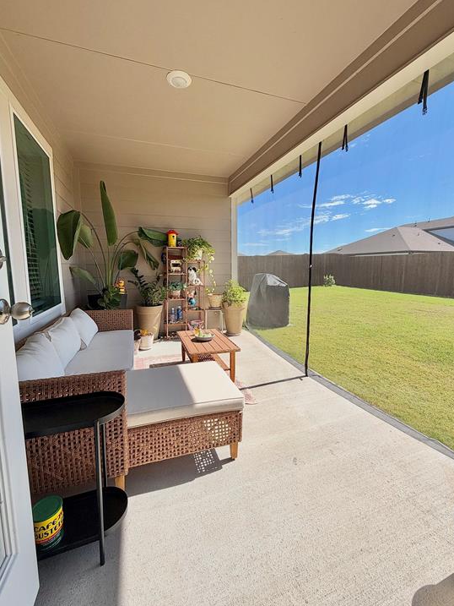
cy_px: 297
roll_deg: -0.6
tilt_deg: -5.3
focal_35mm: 15
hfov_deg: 81.8
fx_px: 262
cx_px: 229
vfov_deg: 98.1
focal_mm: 2.22
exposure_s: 1/770
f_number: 2.2
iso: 32
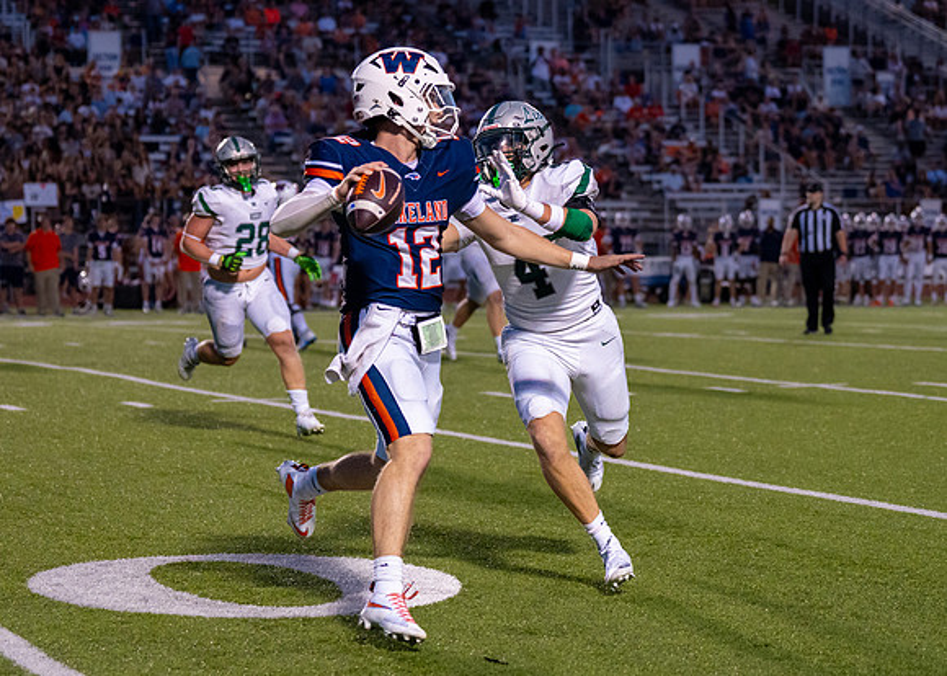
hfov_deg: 17.9
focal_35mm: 112
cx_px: 500
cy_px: 302
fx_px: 3001
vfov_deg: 12.8
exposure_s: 1/1000
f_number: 2.8
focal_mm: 70
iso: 1600
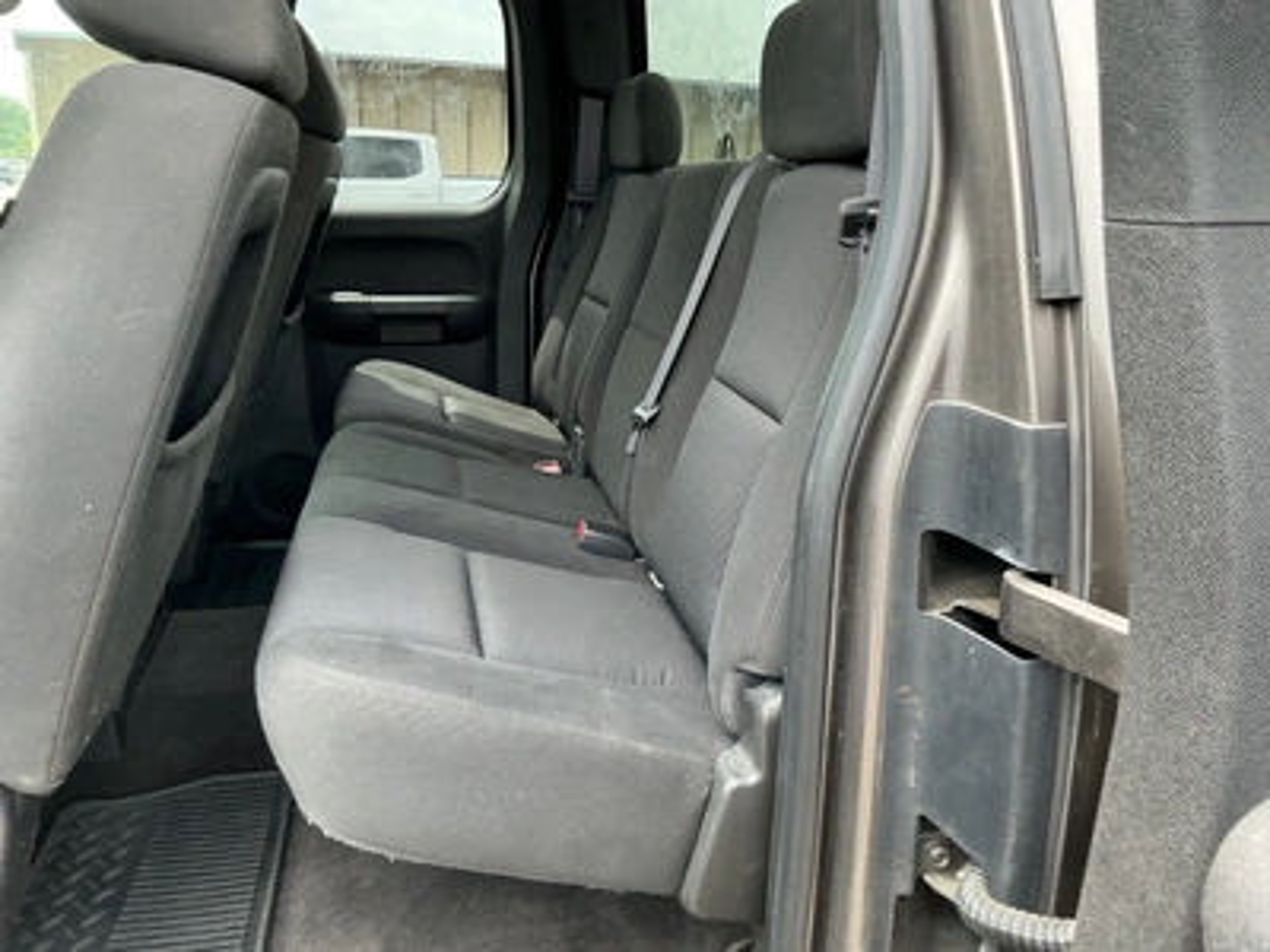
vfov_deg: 49.7
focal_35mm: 28
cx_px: 635
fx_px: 1027
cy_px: 476
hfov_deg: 63.4
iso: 32
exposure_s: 1/122
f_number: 1.8
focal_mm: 3
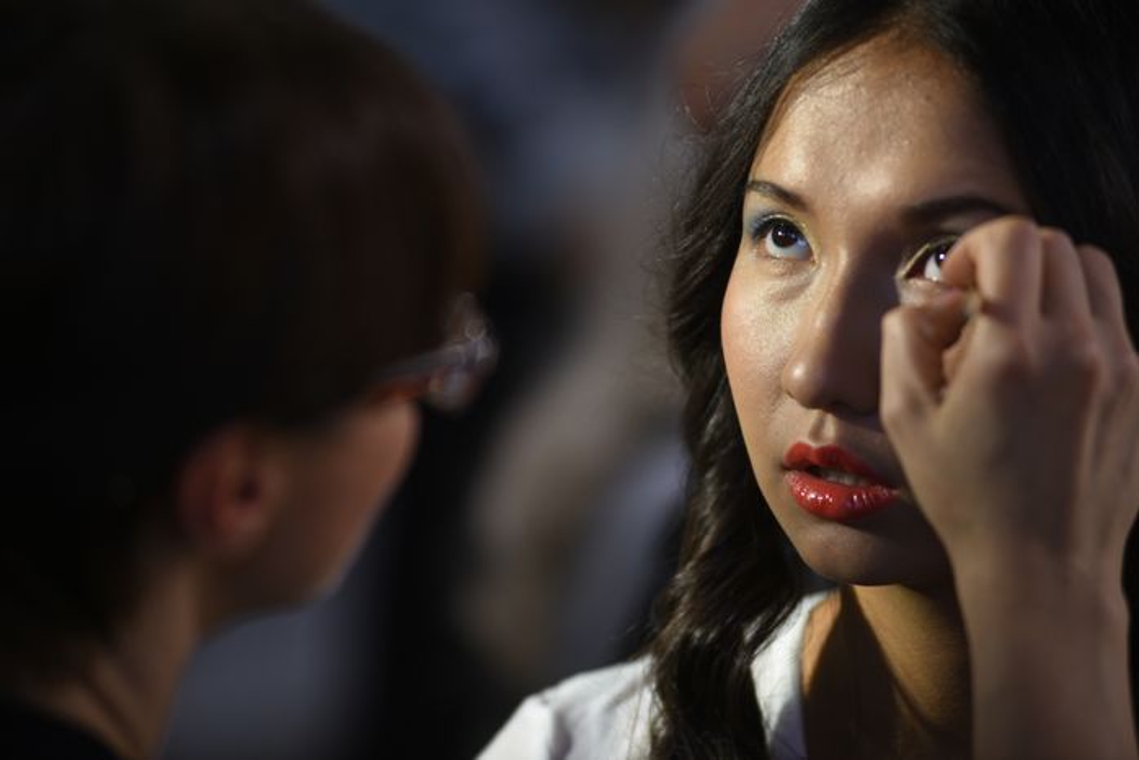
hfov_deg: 11.1
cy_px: 380
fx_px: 5855
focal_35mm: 185
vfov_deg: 7.4
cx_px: 570
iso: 400
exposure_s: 1/160
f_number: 2.8
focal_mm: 185
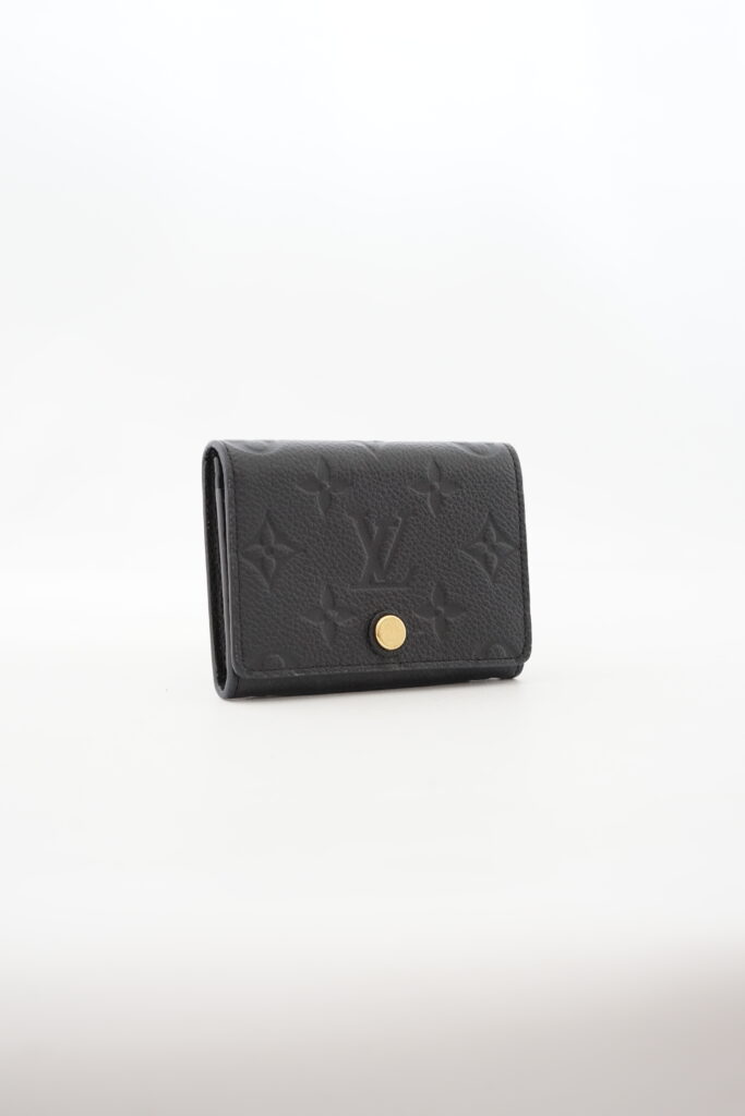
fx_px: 1551
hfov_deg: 27.0
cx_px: 372
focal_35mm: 50
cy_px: 558
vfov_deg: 39.6
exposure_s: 1/10
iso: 640
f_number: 6.3
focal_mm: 50
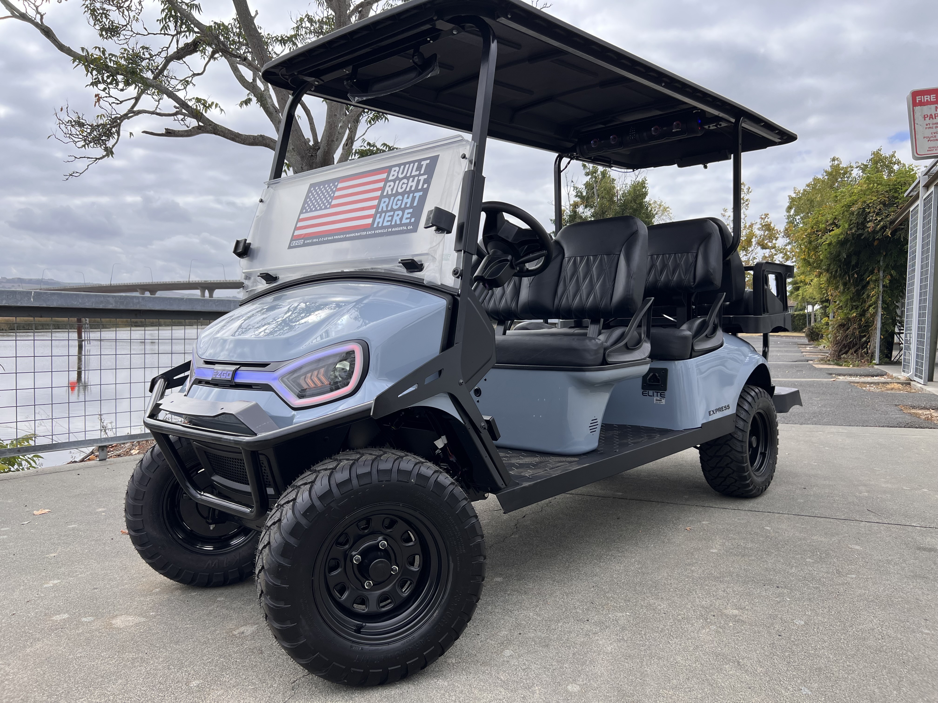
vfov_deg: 53.1
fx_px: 705
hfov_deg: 67.3
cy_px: 352
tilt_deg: -3.5
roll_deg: -0.9
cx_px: 469
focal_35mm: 26
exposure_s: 1/2695
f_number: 1.5
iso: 50
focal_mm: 5.7
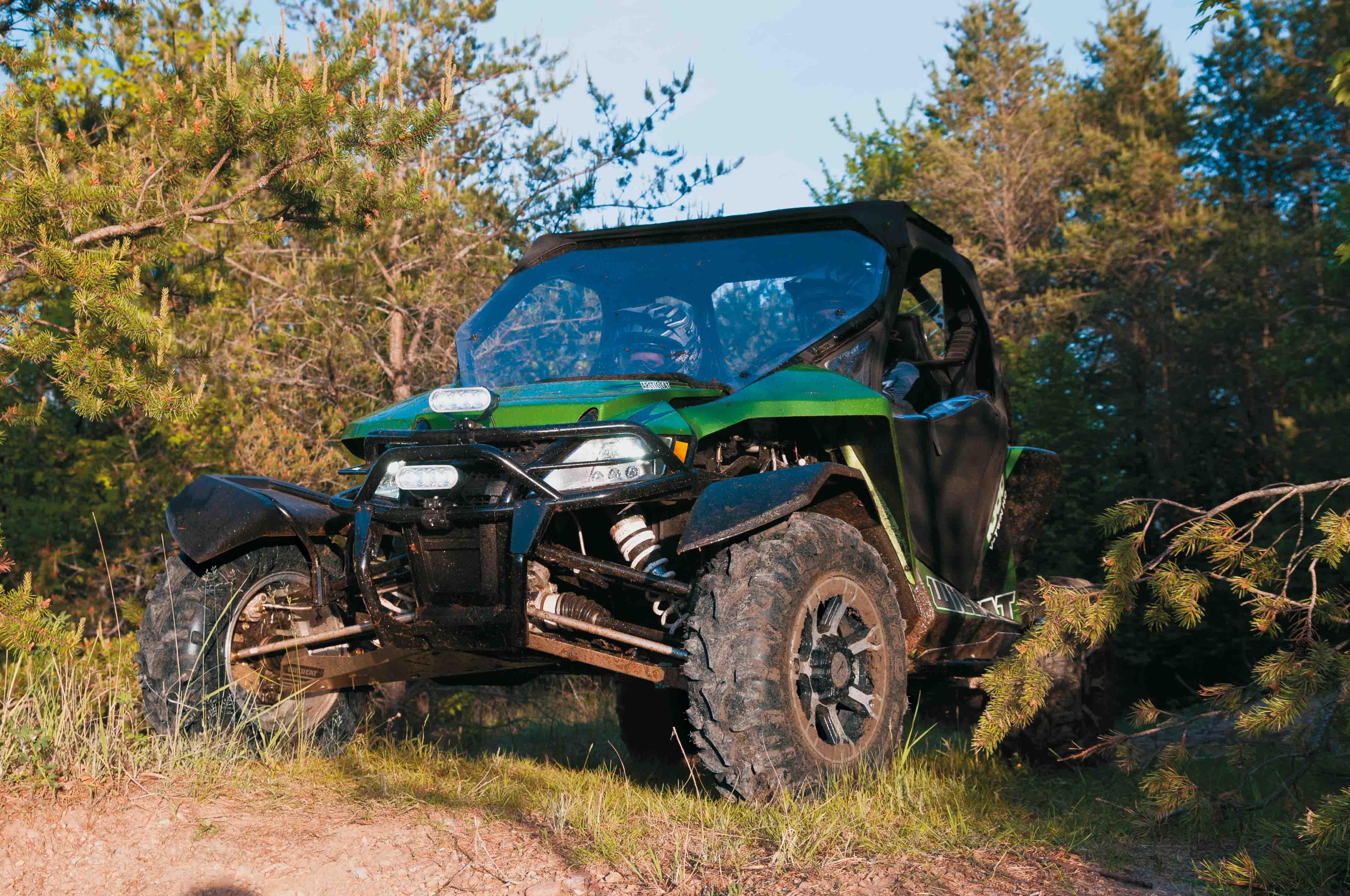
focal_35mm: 52
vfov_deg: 25.7
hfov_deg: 37.9
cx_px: 675
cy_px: 448
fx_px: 1966
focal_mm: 35
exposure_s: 1/320
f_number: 5.6
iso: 200
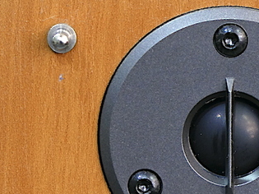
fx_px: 4555
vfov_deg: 2.4
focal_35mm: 609
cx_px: 224
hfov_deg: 3.3
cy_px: 266
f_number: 5.6
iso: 100
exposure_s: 1/2.5
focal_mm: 35.8
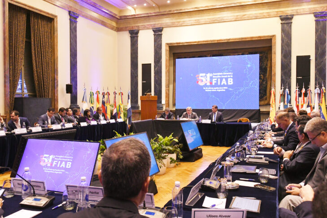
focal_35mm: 33
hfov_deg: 57.2
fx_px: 300
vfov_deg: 40.0
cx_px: 164
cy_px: 109
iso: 3200
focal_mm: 22
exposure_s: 1/125
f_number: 5.6
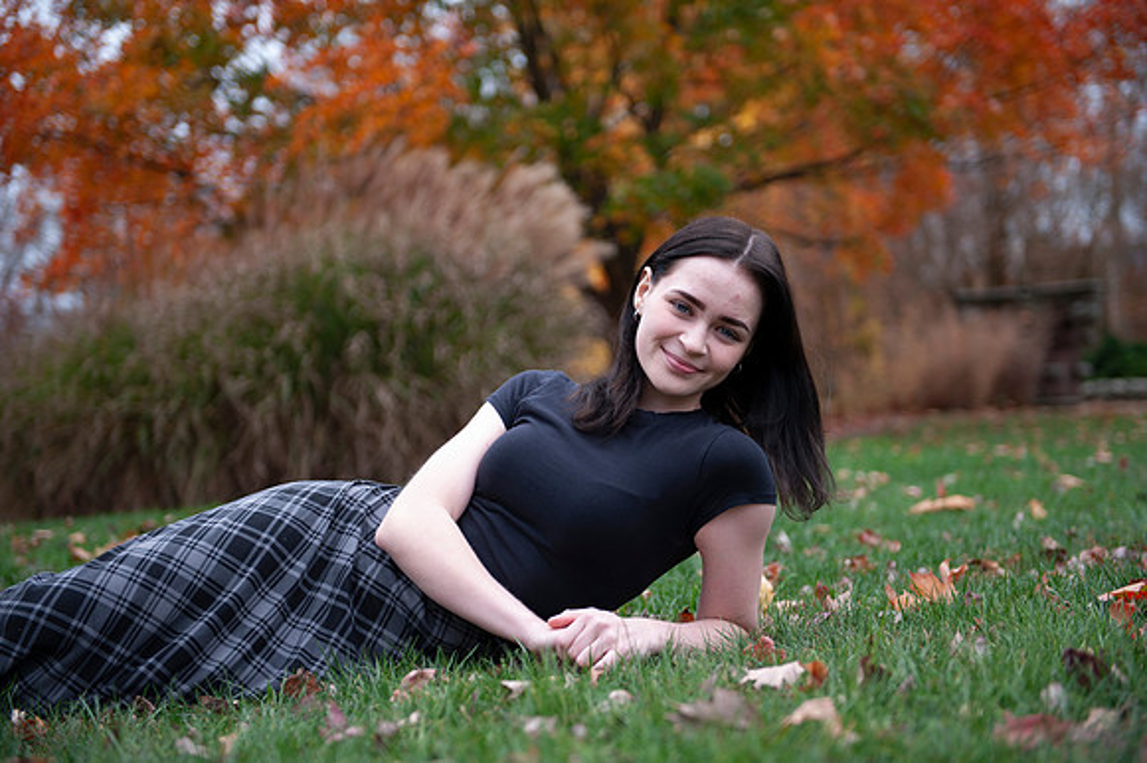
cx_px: 574
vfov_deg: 23.4
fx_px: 1847
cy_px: 382
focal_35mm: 58
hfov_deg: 34.5
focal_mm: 58
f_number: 2.8
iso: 100
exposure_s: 1/400
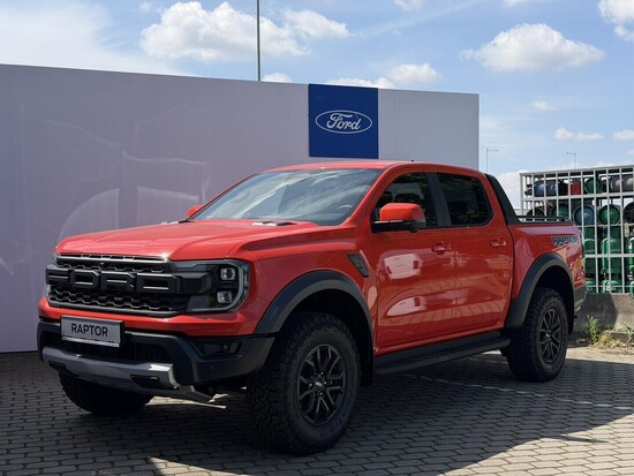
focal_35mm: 48
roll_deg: +1.2
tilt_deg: +0.5
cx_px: 317
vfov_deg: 30.3
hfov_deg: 39.6
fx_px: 880
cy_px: 238
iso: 64
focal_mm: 6.76
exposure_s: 1/4329
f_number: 1.78
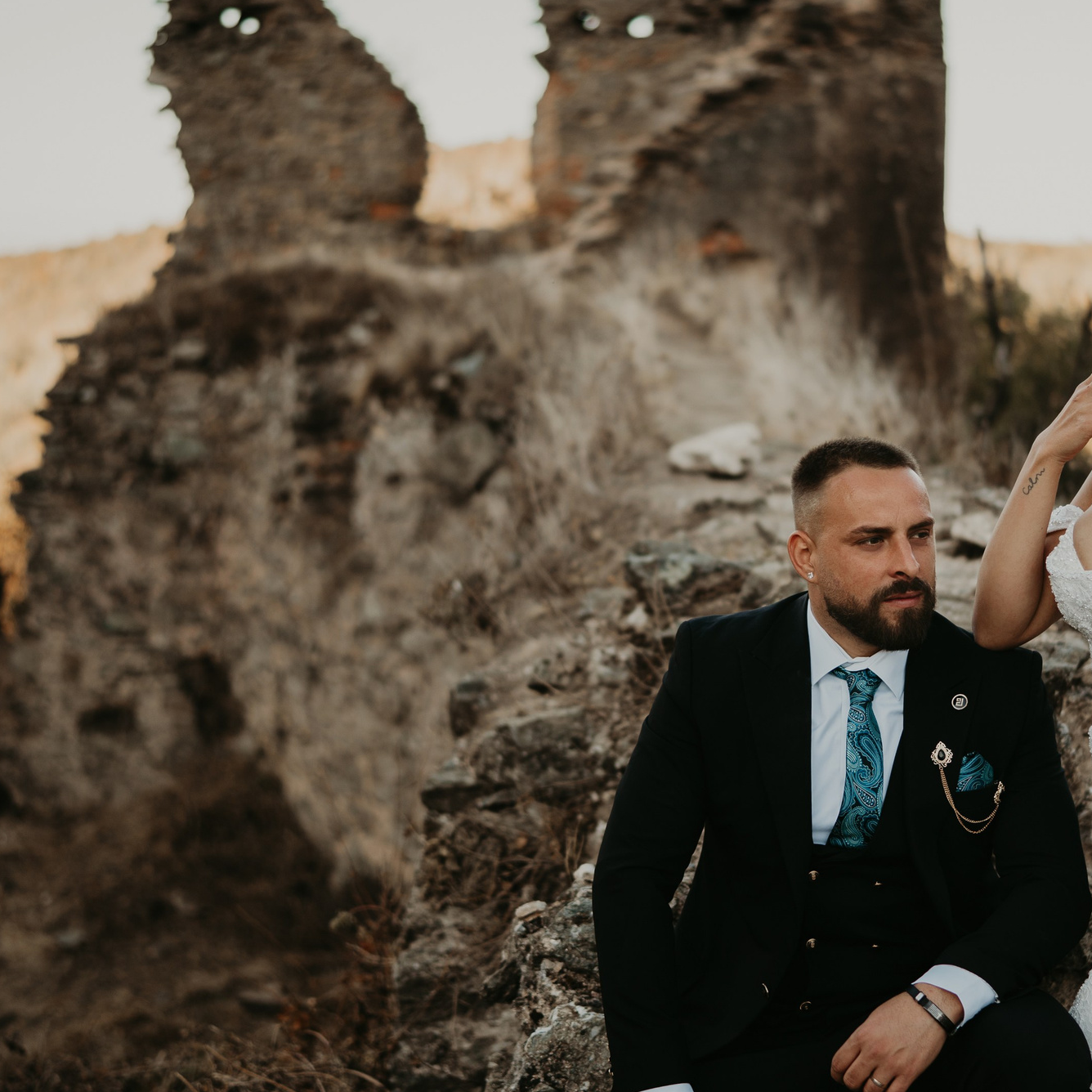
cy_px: 529
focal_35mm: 57
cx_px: 714
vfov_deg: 30.0
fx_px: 2034
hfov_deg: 29.9
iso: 100
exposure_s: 1/1000
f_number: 1.4
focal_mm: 35
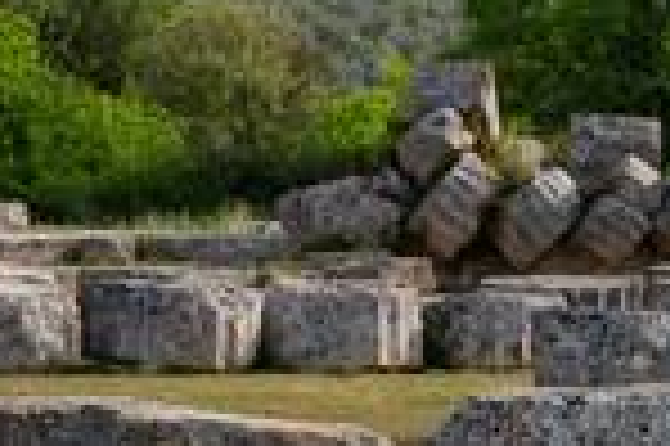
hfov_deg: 6.3
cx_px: -238
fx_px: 6023
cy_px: 36
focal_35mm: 324
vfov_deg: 4.2
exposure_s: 1/320
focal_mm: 45
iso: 100
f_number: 8
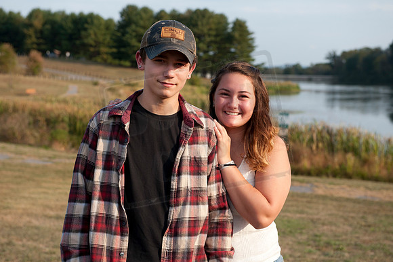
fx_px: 764
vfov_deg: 19.4
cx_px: 196
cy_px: 131
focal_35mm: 70
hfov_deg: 28.9
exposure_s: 1/640
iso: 250
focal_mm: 70
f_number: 6.3
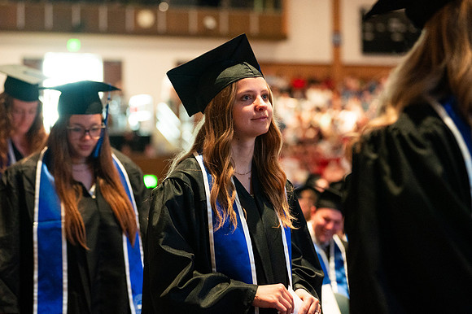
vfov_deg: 14.0
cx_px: 232
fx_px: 1276
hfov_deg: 20.9
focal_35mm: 97
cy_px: 131
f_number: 2.8
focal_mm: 82
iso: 3200
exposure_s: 1/125
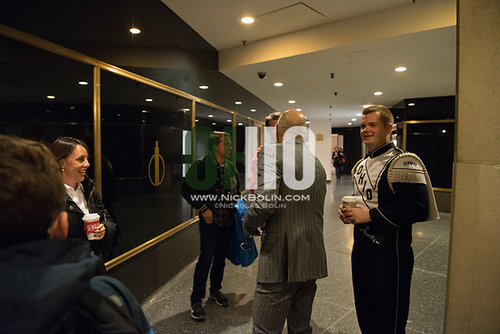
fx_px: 333
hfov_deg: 73.7
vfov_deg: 53.2
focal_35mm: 24
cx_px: 250
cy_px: 167
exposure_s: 1/60
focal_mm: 24
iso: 10000
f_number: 3.5
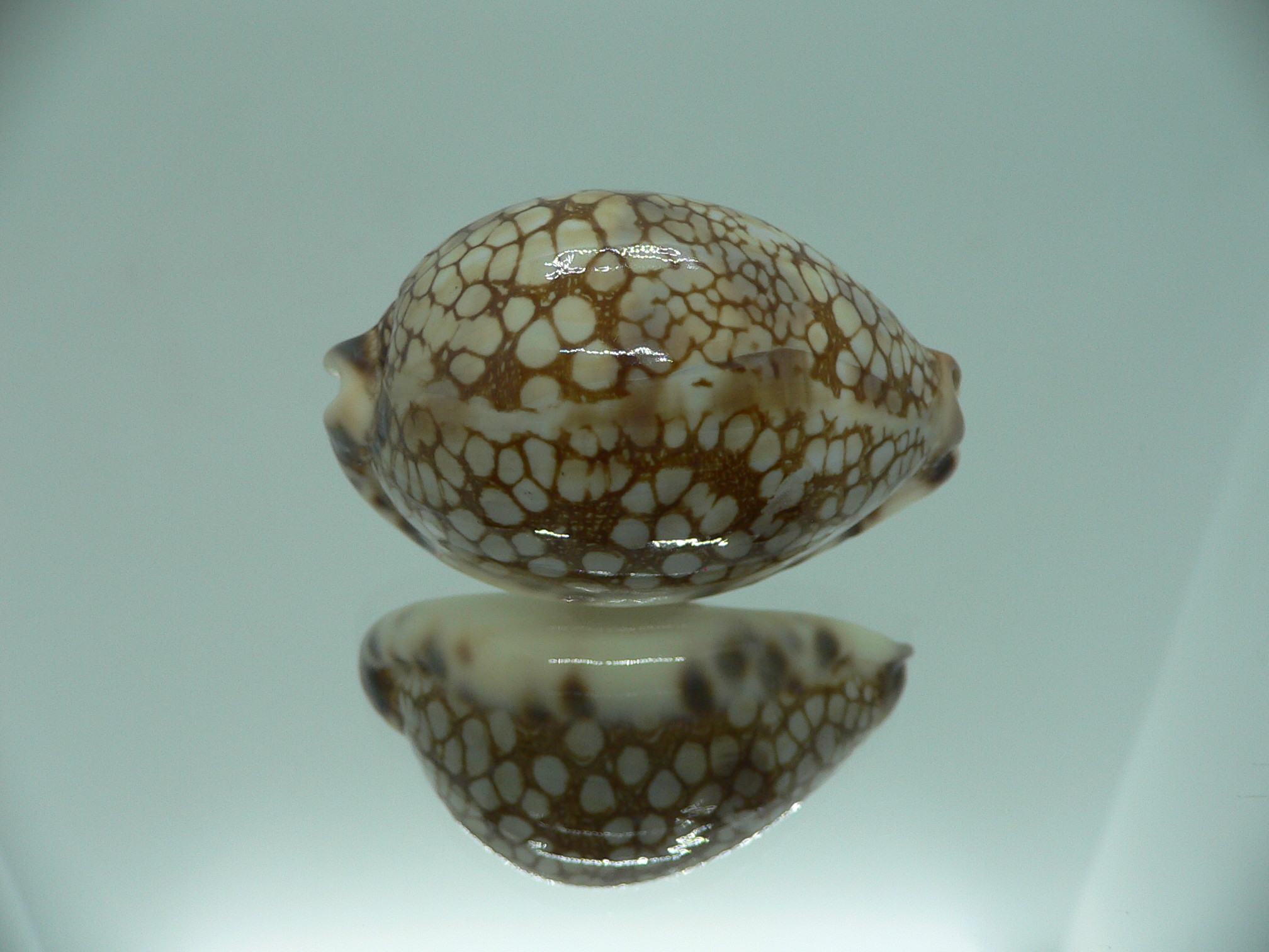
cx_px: 634
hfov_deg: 52.6
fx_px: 1283
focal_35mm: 35
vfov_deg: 40.7
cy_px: 476
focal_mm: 4.6
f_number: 2.8
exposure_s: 1/60
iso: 80
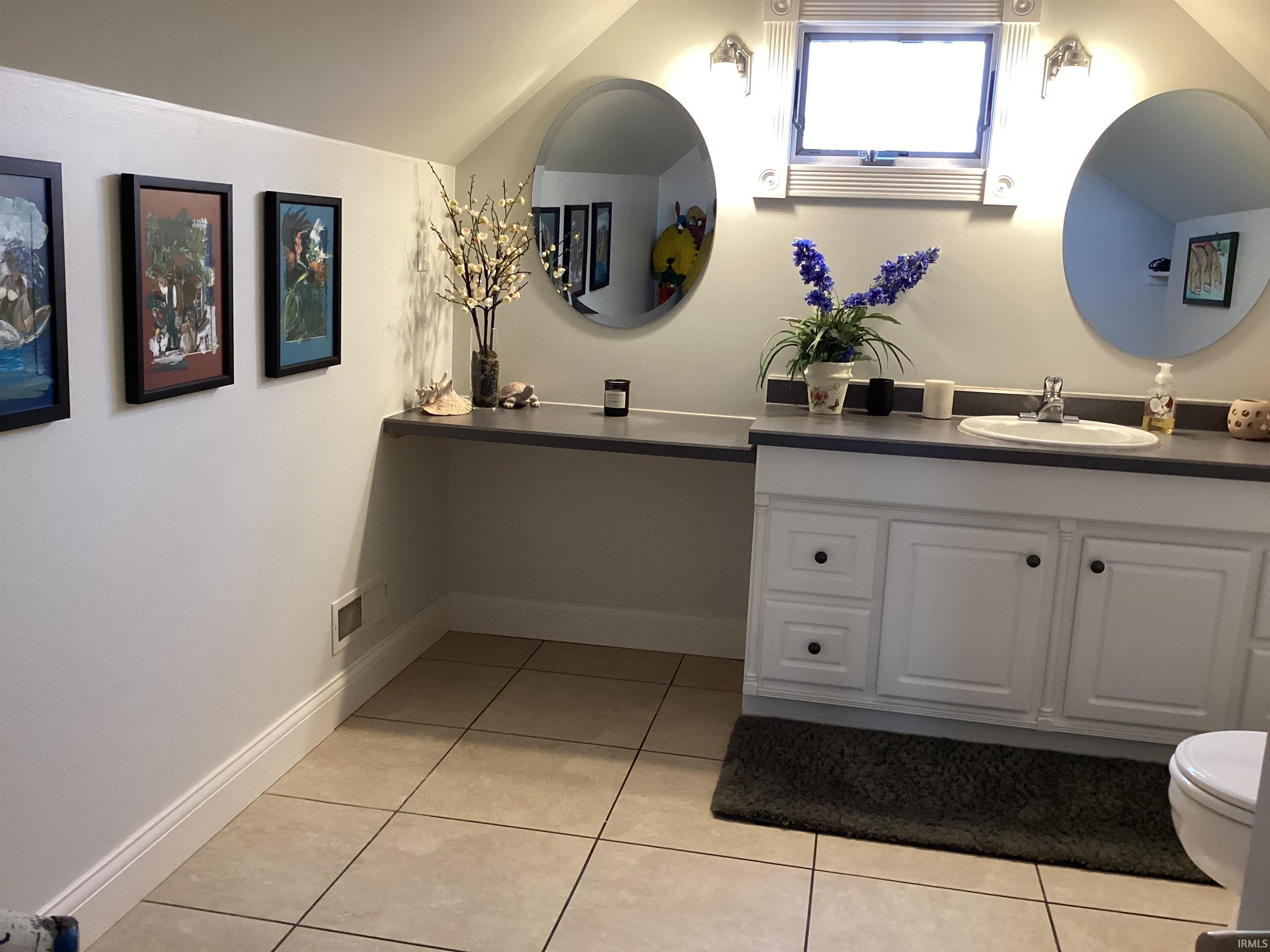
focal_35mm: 31
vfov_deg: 45.4
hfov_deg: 58.4
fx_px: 1137
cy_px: 476
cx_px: 635
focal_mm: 3.3
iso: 250
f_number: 2.4
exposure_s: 1/60
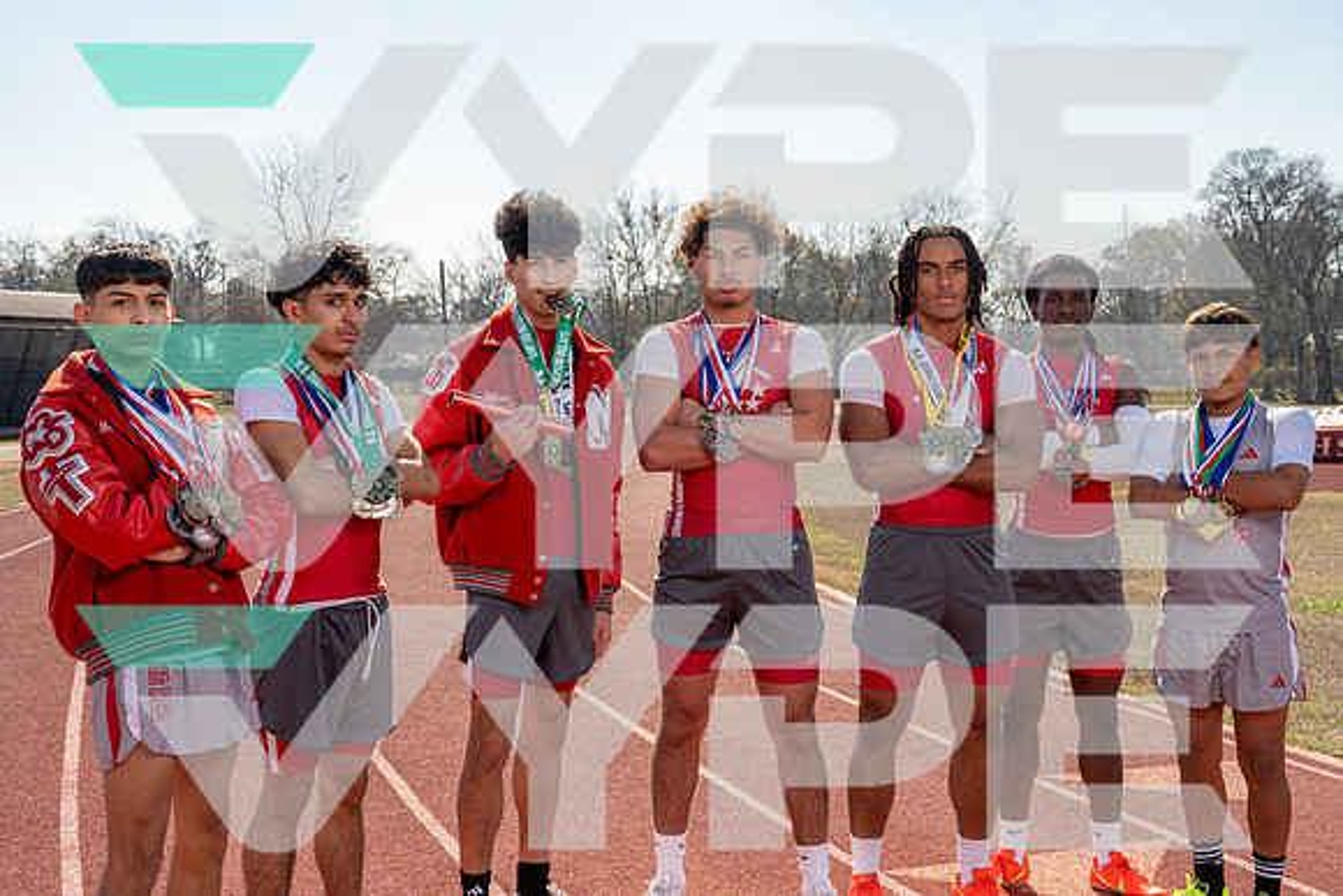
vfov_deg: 30.5
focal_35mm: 44
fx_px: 1642
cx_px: 672
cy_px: 448
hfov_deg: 44.5
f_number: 9
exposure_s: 1/200
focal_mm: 44
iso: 125
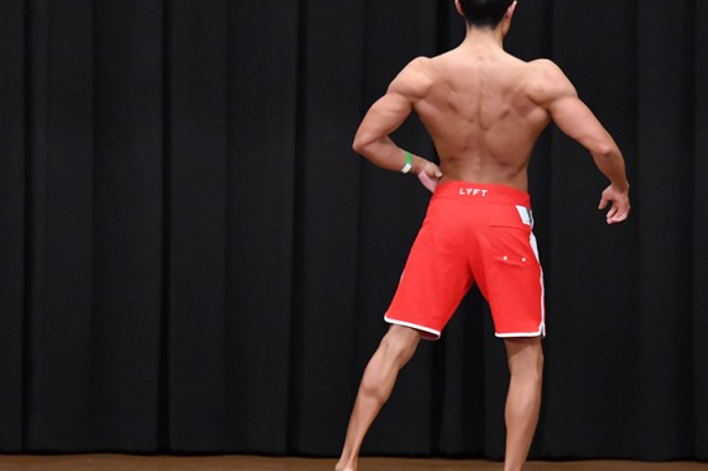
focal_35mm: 312
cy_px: 252
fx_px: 6132
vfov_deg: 4.4
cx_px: 382
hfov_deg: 6.6
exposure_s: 1/400
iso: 8000
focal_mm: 150
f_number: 5.6
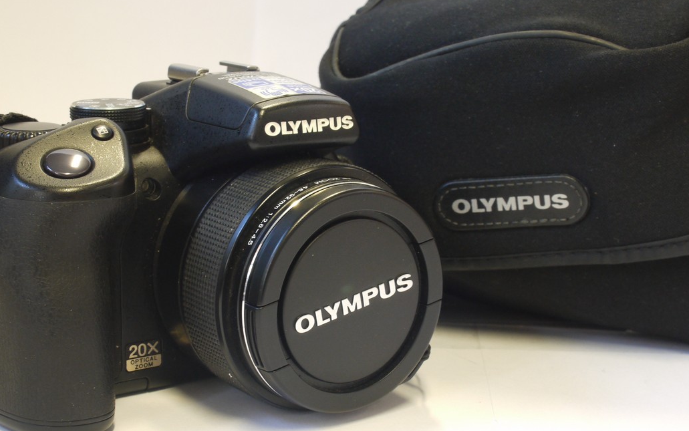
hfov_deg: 27.8
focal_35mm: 74
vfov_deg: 17.6
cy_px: 244
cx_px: 325
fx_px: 1390
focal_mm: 30
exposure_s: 1/6
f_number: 10
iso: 400
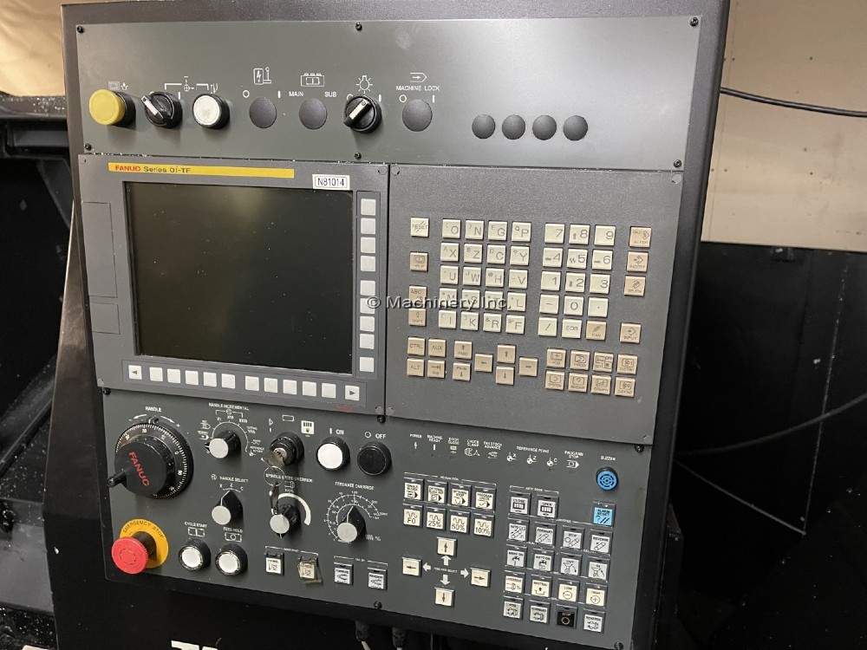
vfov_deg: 54.9
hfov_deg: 69.4
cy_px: 325
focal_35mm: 25
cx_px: 434
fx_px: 626
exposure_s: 1/30
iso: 500
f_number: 1.6
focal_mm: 5.1
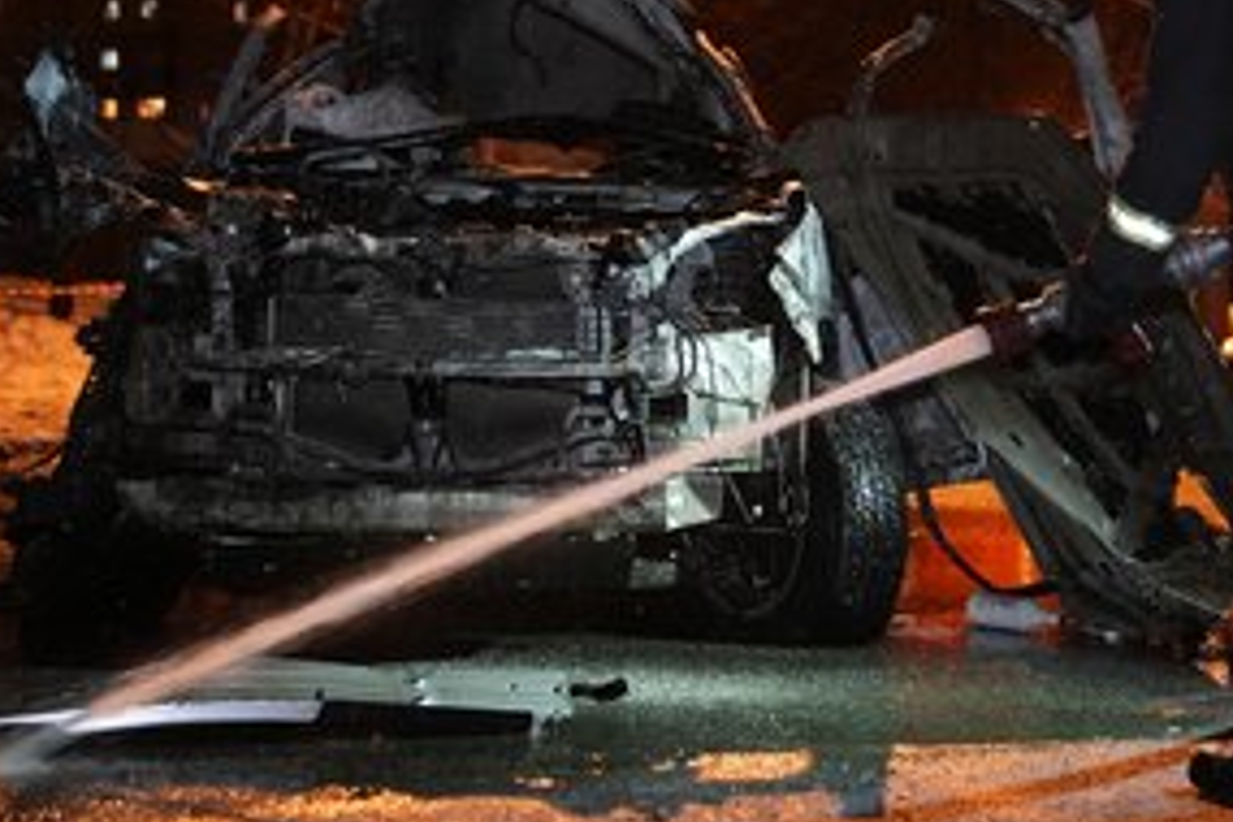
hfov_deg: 30.5
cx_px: 679
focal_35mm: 66
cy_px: 288
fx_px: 2260
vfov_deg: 20.6
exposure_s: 1/160
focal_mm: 47
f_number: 2.8
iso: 10000
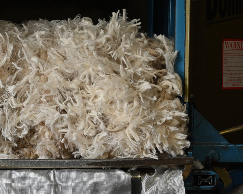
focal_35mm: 117
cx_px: 58
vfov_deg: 13.1
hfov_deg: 16.3
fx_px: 842
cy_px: 155
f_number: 6.3
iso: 1600
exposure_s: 1/125
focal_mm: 62
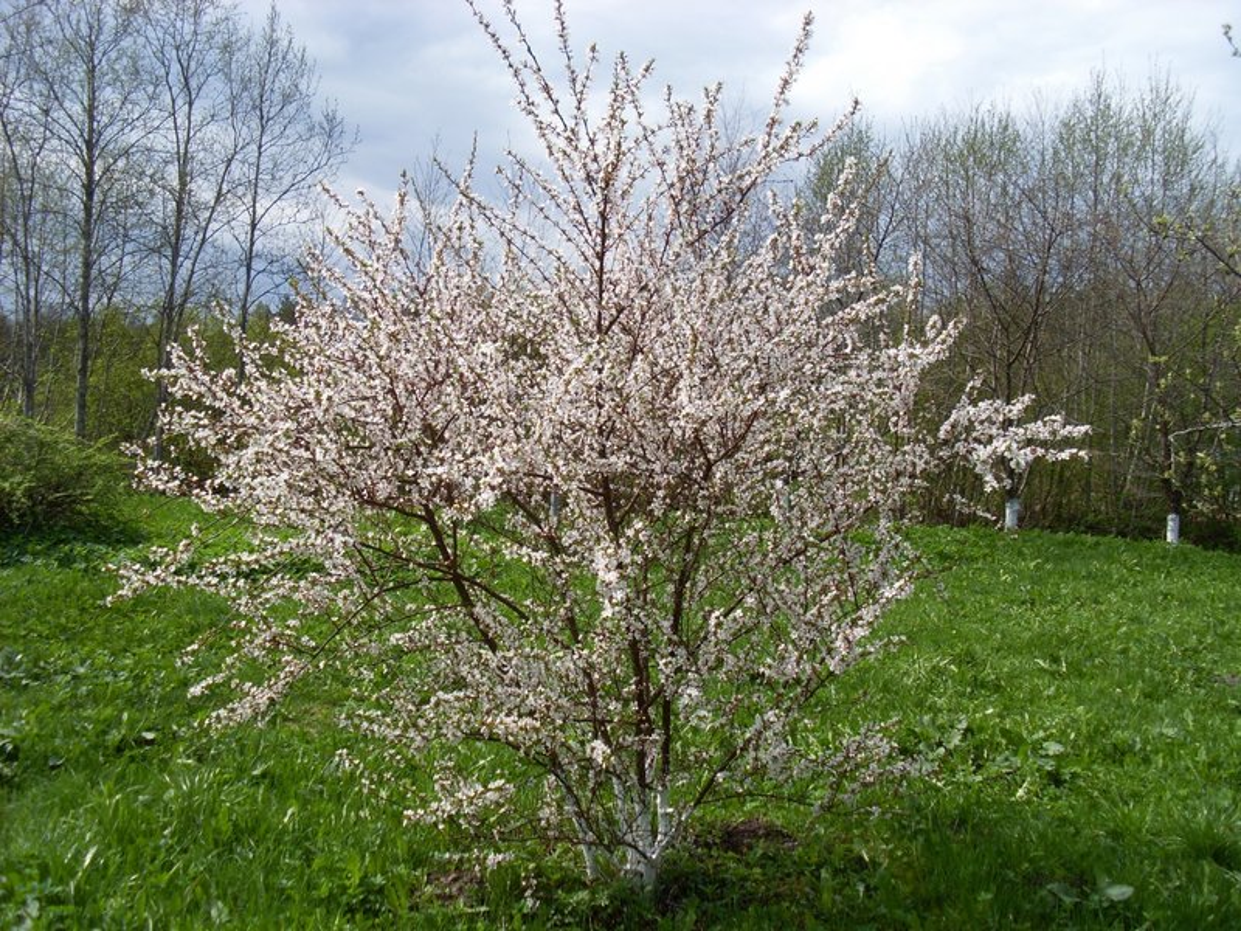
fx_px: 1362
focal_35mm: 38
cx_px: 620
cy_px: 466
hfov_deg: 49.0
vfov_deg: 37.7
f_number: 7.7
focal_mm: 6.3
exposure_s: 1/180
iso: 80
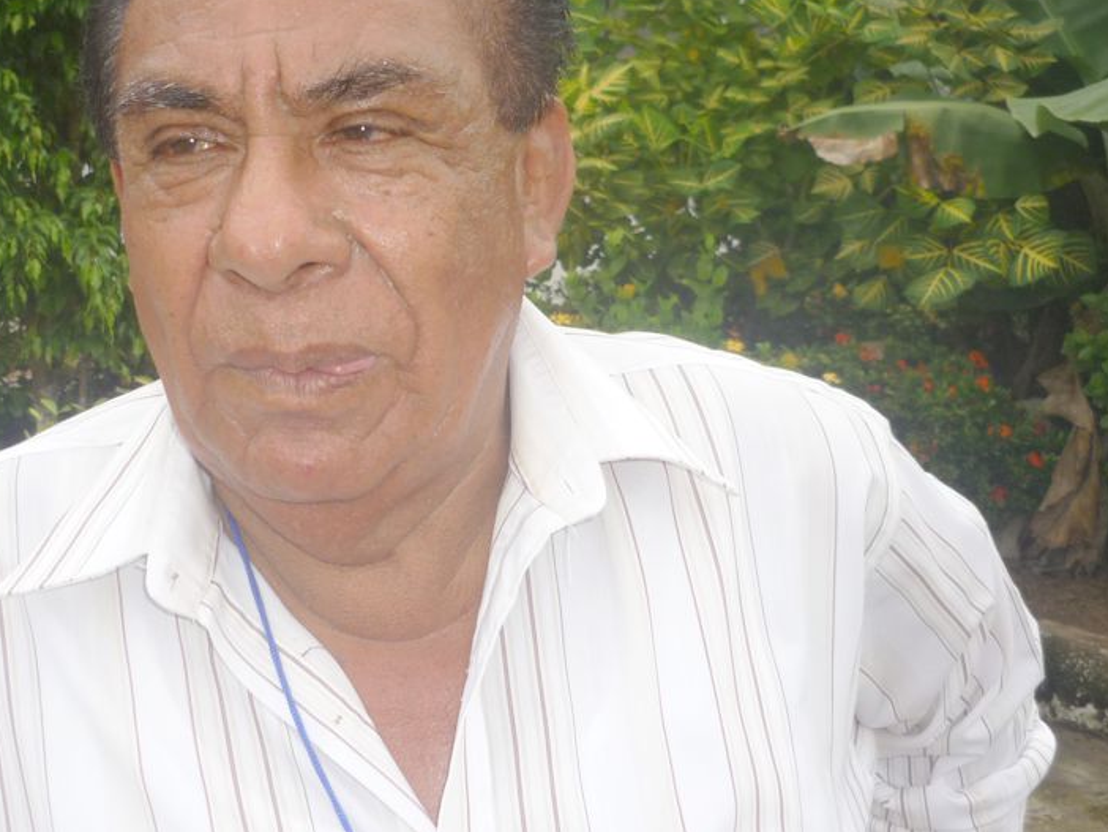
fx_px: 1505
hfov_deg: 40.2
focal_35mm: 47
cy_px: 371
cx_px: 439
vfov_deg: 30.9
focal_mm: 5.5
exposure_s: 1/800
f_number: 2.8
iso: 100
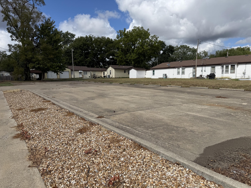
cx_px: 126
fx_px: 174
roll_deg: -0.2
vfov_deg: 56.8
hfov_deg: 71.6
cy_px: 94
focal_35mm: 24
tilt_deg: -5.3
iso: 80
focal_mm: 6.76
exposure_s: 1/6711
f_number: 1.78
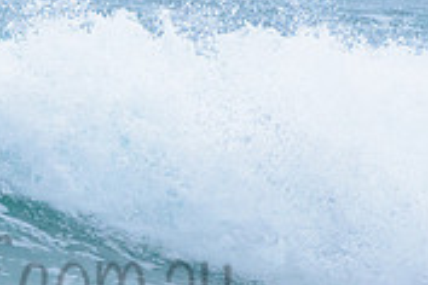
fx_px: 23883
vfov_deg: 0.7
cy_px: 148
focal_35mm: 2009
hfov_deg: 1.0
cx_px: -181
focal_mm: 500
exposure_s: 1/2000
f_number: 5.6
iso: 1250
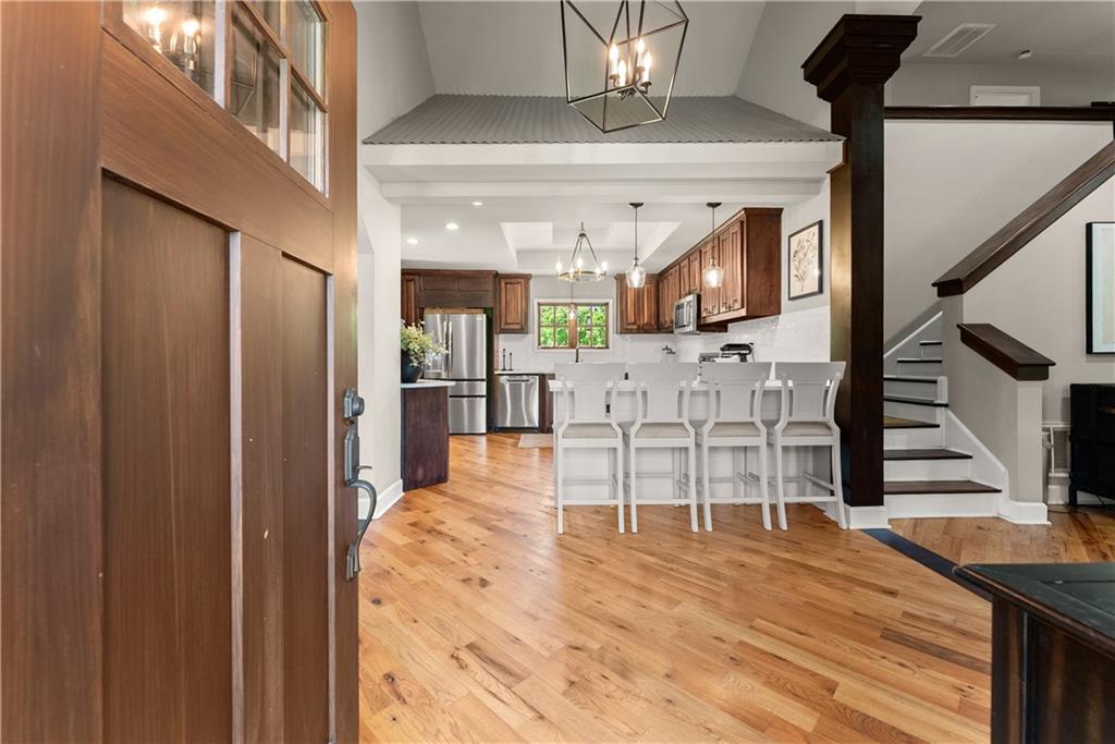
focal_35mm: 14
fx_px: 434
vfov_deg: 81.2
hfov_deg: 104.2
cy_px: 372
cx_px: 558
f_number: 7.1
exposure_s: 1/10
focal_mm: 14
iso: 800
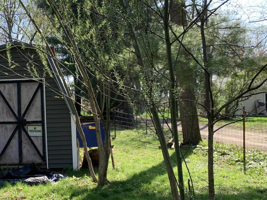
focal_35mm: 50
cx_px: 17
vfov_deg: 29.1
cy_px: 102
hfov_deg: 35.5
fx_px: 386
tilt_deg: -2.4
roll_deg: +0.0
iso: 25
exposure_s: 1/495
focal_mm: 4.25
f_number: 1.8
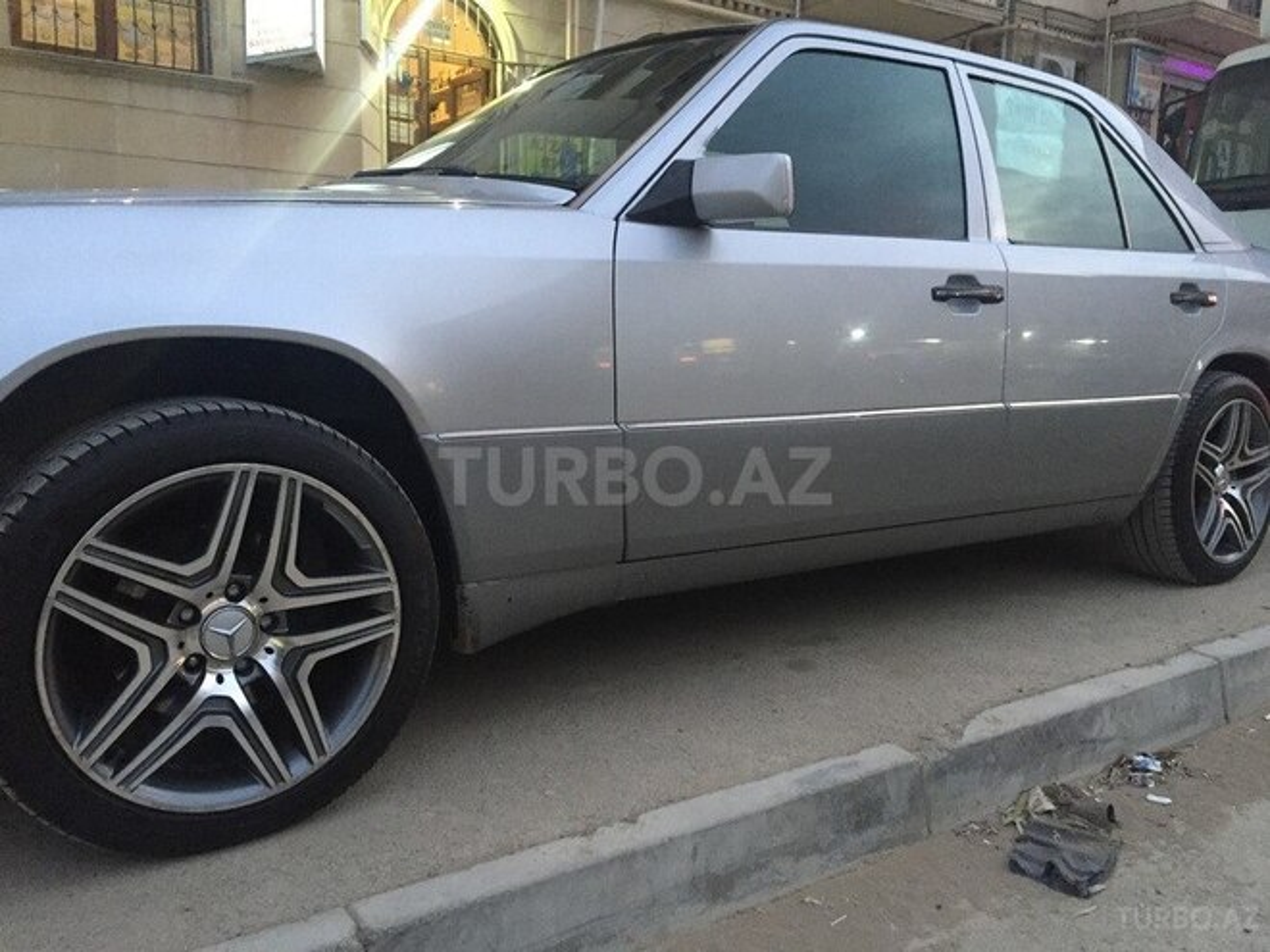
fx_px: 1064
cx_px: 635
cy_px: 476
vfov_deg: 48.2
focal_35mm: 29
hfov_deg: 61.7
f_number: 2.2
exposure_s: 1/20
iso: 250
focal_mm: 4.15
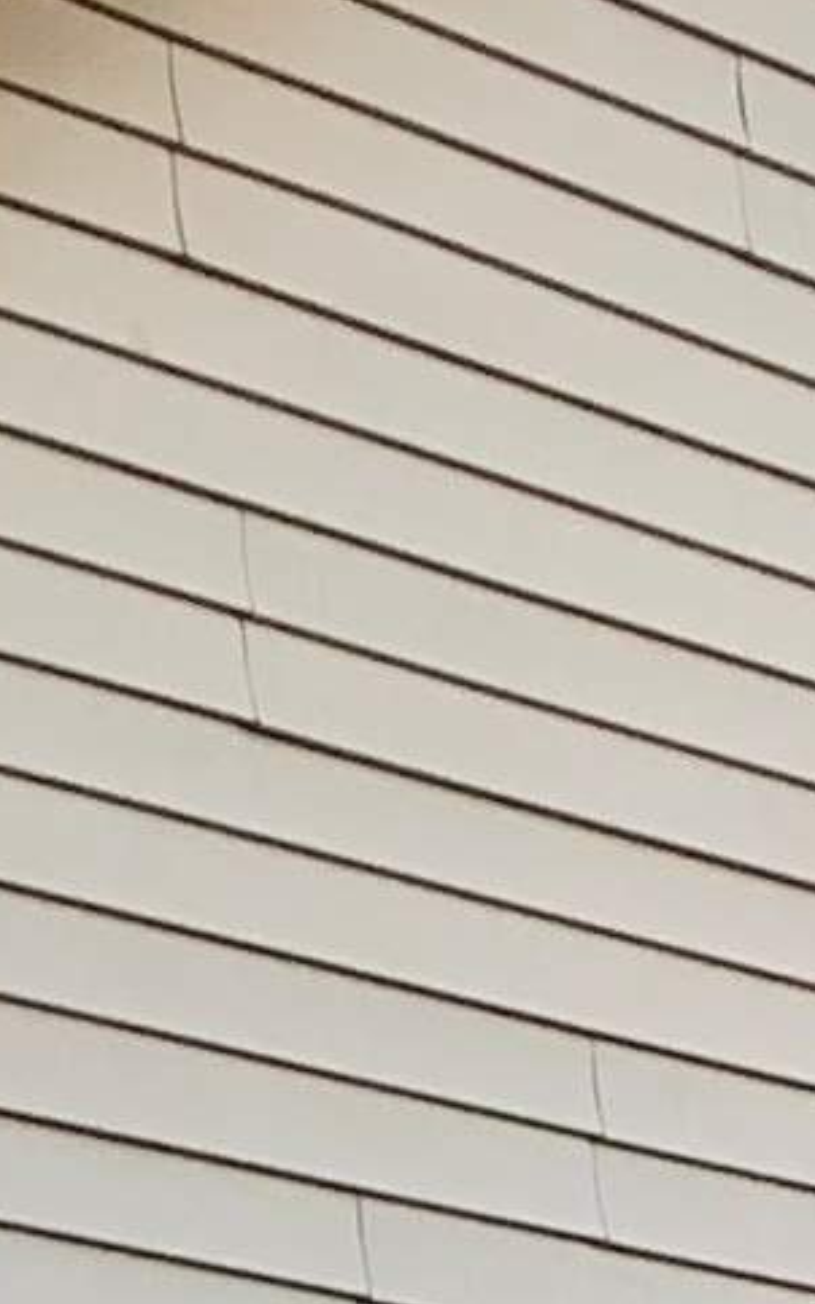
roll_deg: +0.6
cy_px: 2433
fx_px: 7887
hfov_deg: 5.9
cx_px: -270
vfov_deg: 9.0
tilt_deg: +3.8
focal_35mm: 222
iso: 40
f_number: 2.4
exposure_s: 1/120
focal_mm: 3.3
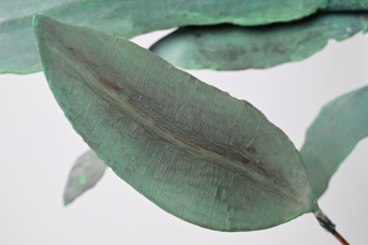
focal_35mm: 49
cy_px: 122
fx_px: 500
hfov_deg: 40.4
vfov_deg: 27.5
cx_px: 184
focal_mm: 49
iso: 1600
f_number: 10
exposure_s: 1/100
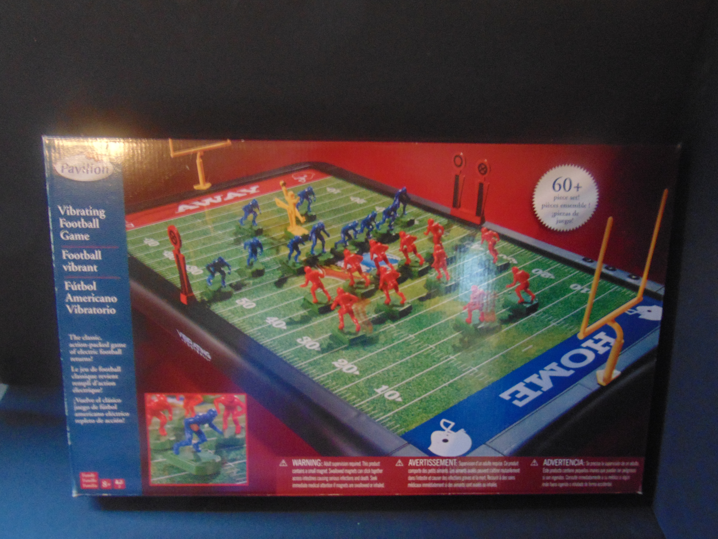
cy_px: 270
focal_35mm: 30
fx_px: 622
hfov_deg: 60.0
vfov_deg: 46.8
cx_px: 359
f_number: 3.1
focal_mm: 5.4
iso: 400
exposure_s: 1/4
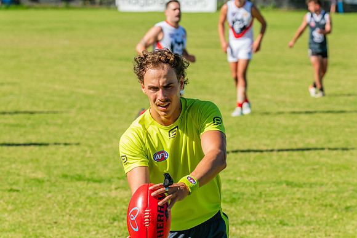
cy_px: 119
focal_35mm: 240
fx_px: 2380
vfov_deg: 5.7
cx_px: 178
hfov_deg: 8.6
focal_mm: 240
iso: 1600
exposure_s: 1/1600
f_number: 13
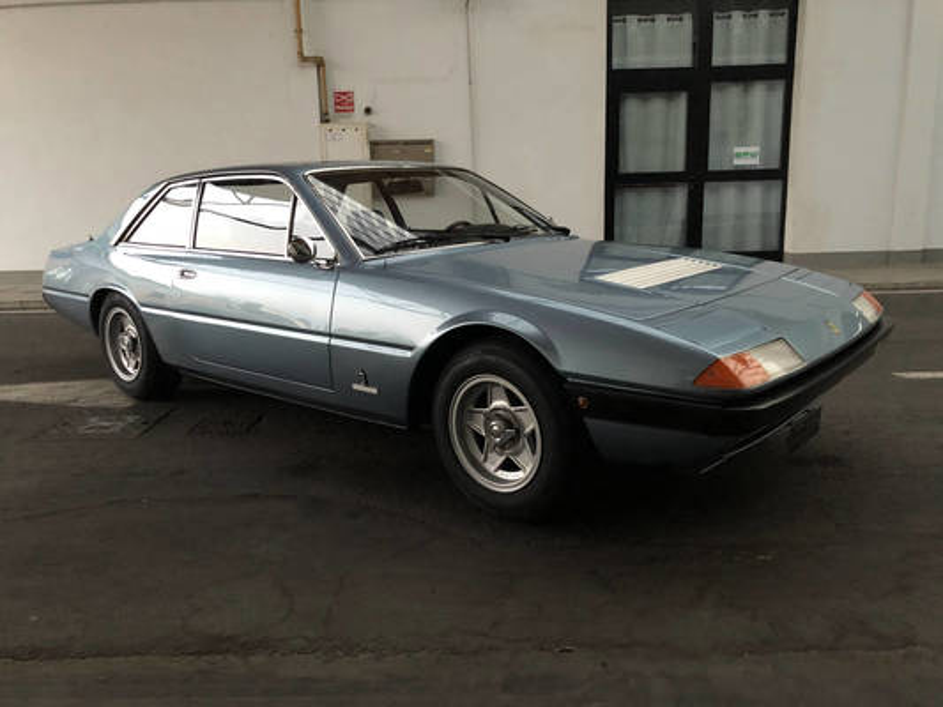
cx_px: 472
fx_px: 763
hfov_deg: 63.4
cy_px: 354
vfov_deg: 49.8
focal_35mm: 28
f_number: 1.8
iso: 100
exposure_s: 1/4
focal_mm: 4
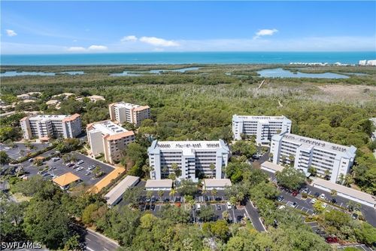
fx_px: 230
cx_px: 188
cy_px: 126
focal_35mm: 22
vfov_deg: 57.2
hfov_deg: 78.6
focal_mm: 8.38
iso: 100
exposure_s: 1/2000
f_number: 2.8
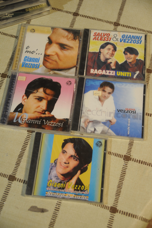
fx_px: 324
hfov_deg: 26.4
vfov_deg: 38.9
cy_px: 114
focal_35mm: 51
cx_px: 76
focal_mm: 34
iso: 200
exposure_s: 1/15
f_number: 2.8
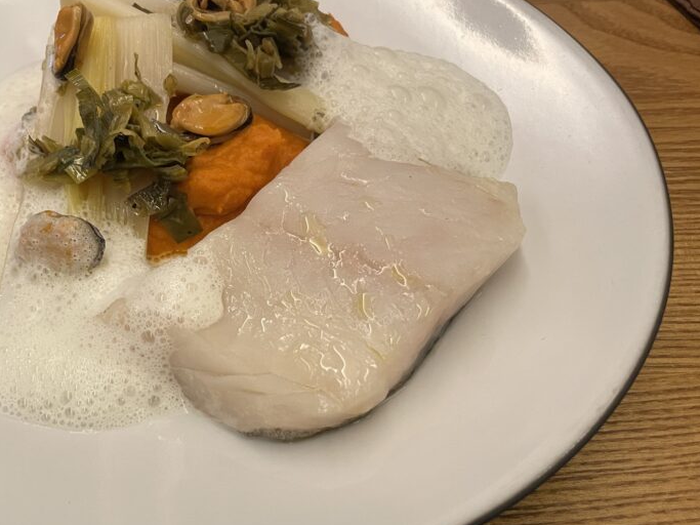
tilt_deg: -54.6
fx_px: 789
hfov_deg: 47.0
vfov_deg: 36.7
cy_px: 309
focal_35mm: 39
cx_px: 228
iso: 250
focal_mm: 4.2
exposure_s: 1/60
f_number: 1.6
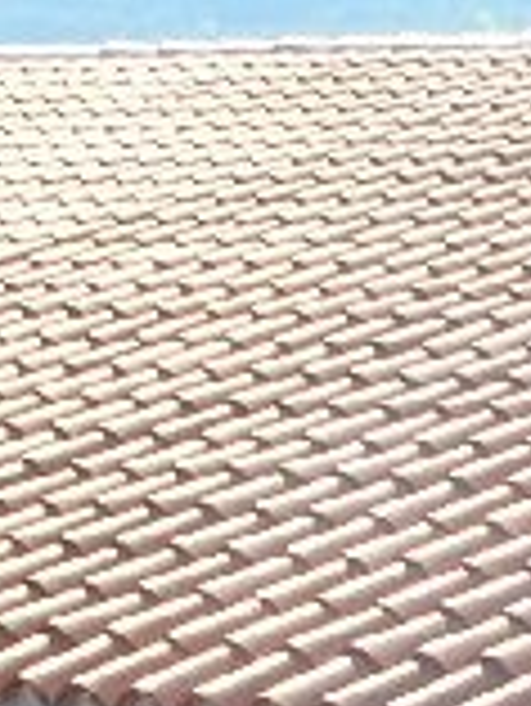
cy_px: 751
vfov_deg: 8.6
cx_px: 634
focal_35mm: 228
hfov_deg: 6.5
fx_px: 4657
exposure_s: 1/240
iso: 71
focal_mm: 5.8
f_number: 5.6
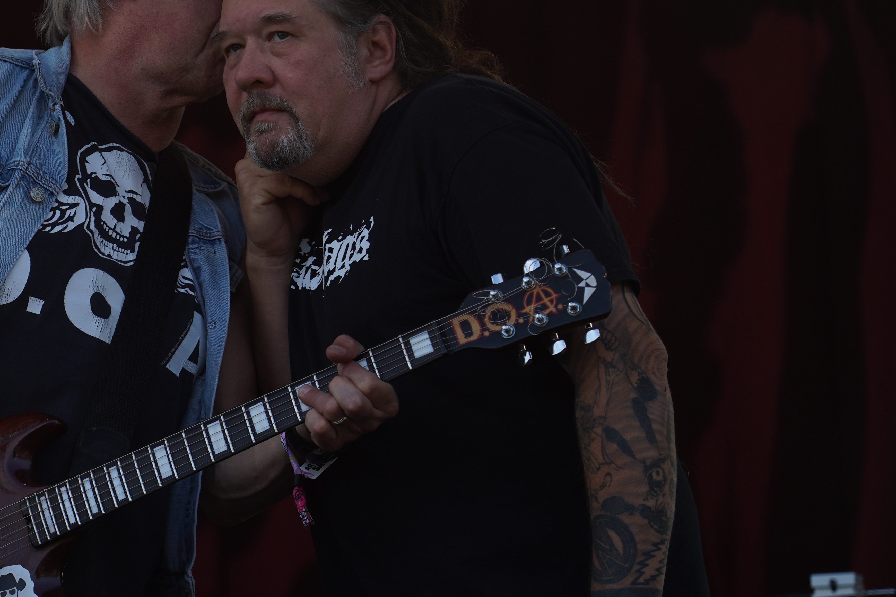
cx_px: 140
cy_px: 293
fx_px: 4504
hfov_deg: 11.3
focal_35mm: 181
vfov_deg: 7.6
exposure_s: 1/320
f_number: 5
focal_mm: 105
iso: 100
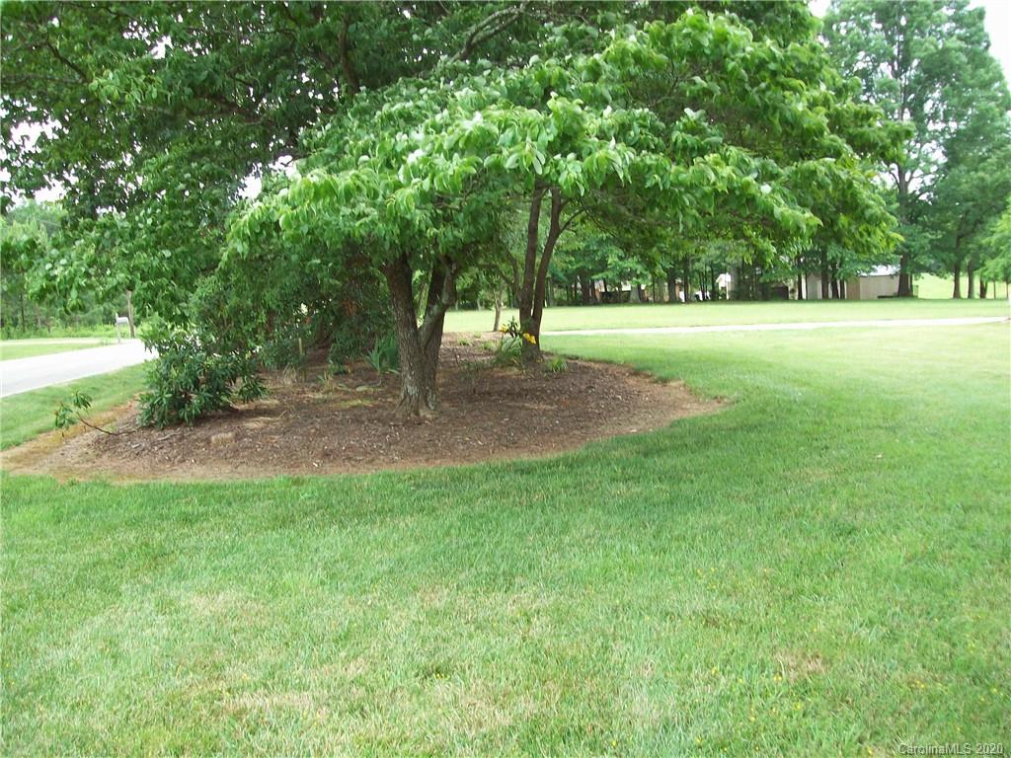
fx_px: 1051
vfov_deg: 39.7
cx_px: 506
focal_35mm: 36
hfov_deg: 51.4
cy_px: 379
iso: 80
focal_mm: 6
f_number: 2.7
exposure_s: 1/106
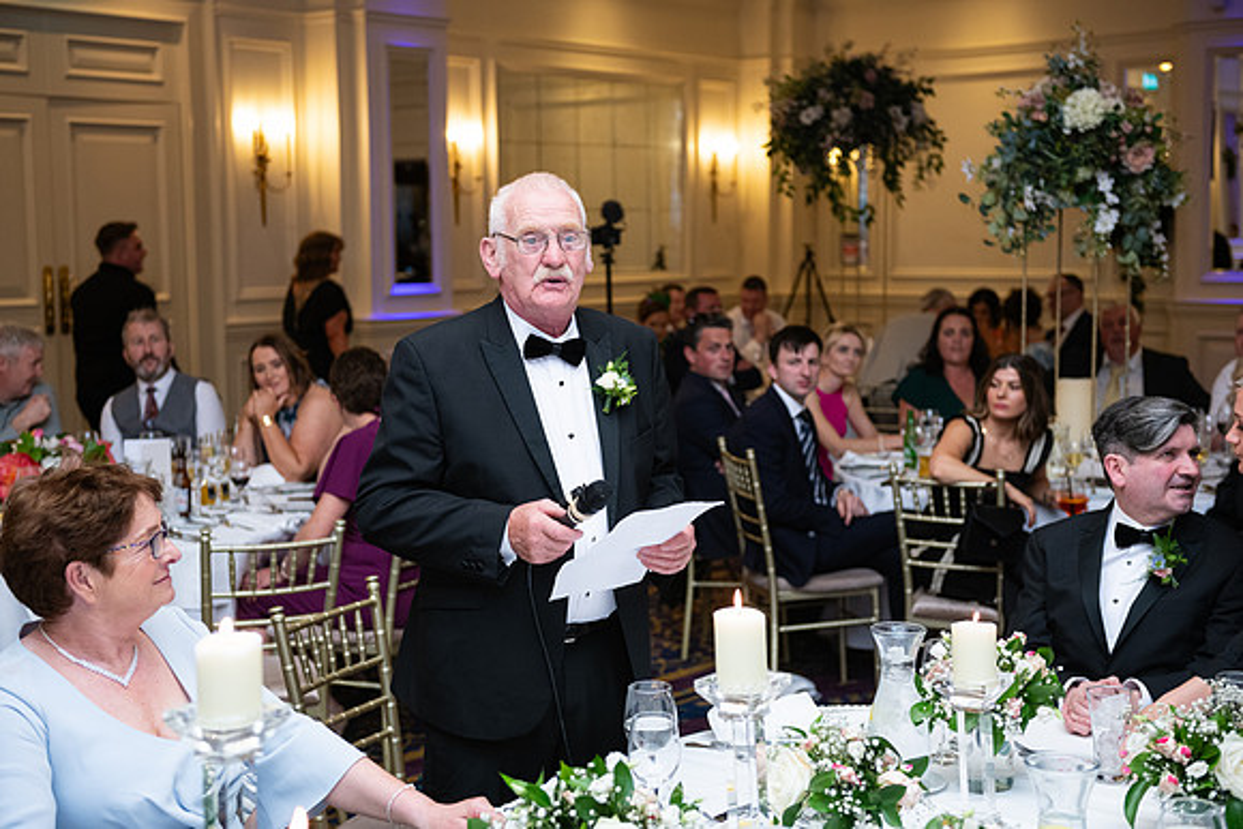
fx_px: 1899
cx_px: 622
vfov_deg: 24.6
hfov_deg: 36.2
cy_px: 414
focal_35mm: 55
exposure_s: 1/160
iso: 800
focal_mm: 55
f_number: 3.5
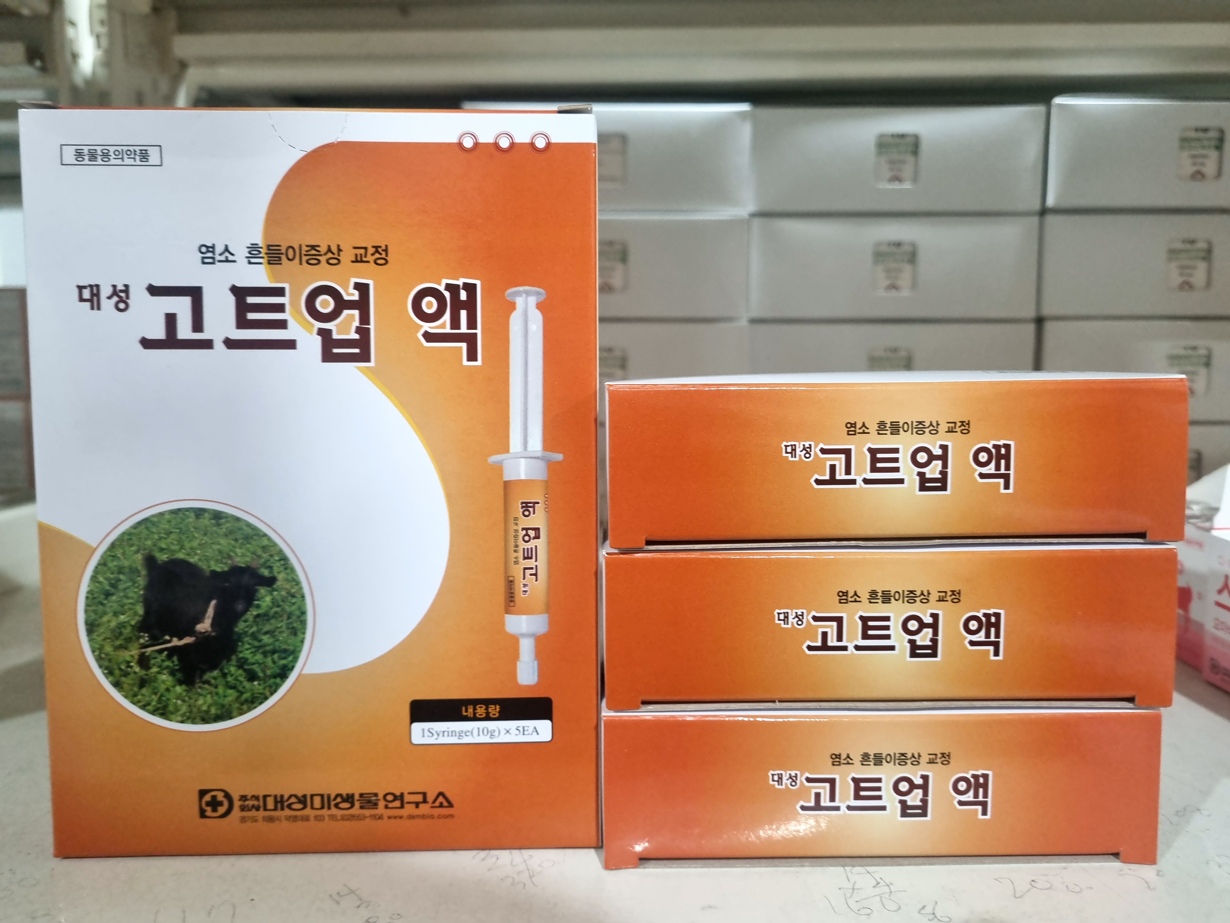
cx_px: 615
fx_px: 924
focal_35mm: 26
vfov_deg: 53.1
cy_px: 462
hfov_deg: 67.3
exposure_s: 1/40
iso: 250
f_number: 1.8
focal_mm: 5.4
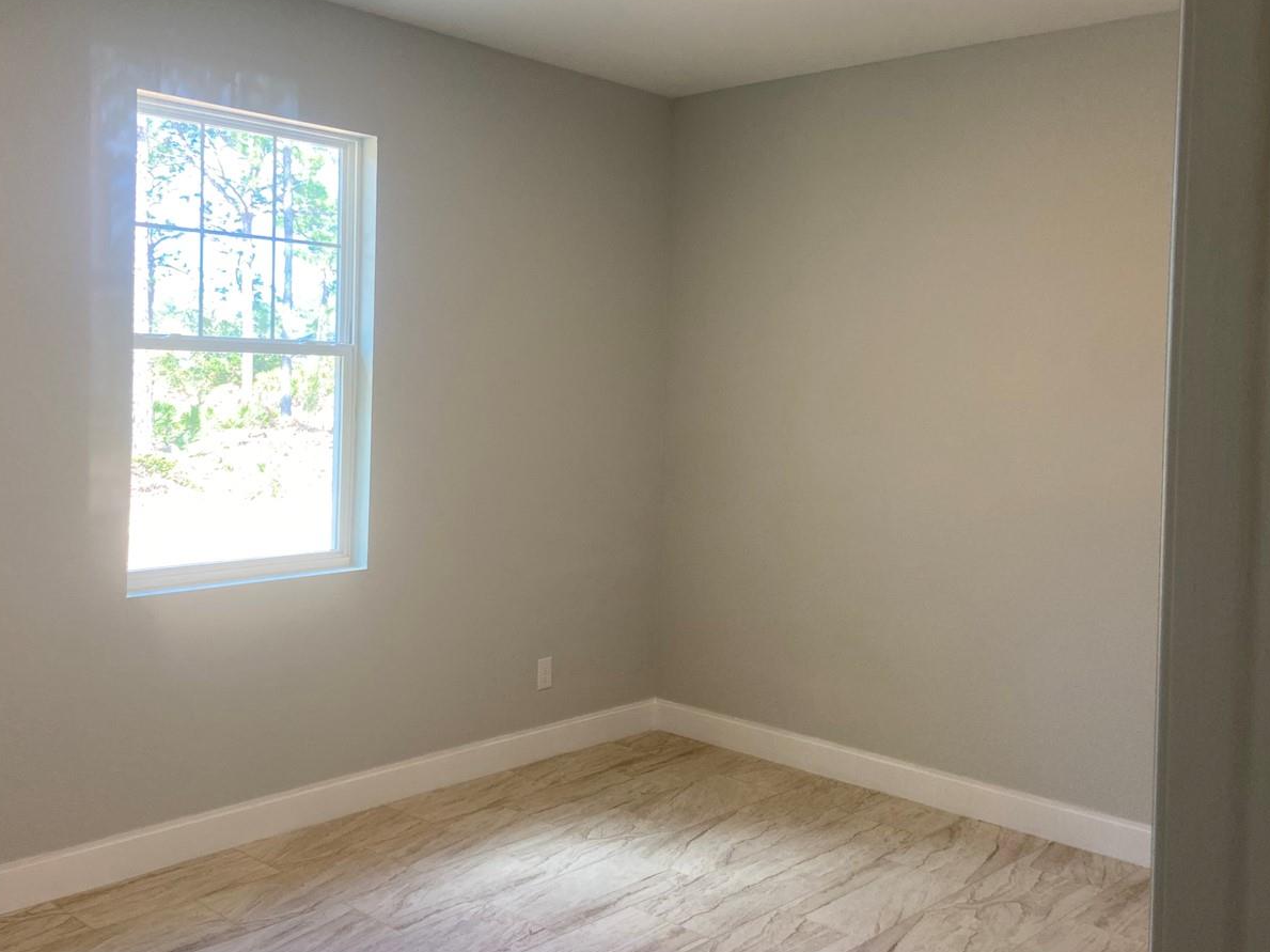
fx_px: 1284
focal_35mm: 35
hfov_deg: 52.6
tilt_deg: +0.5
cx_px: 607
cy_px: 404
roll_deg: -2.3
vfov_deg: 40.6
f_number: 1.8
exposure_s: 1/120
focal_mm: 4.25
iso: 100
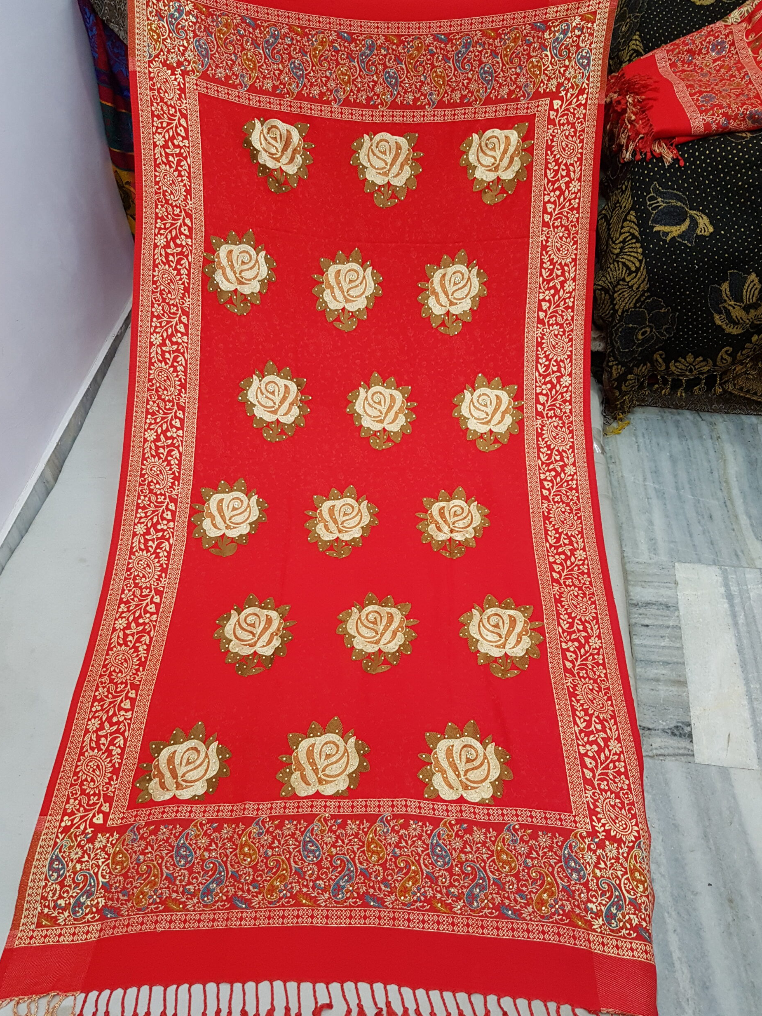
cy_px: 521
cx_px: 394
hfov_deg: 51.3
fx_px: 792
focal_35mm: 27
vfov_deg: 65.3
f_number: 1.7
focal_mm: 4.2
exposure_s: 1/50
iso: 200
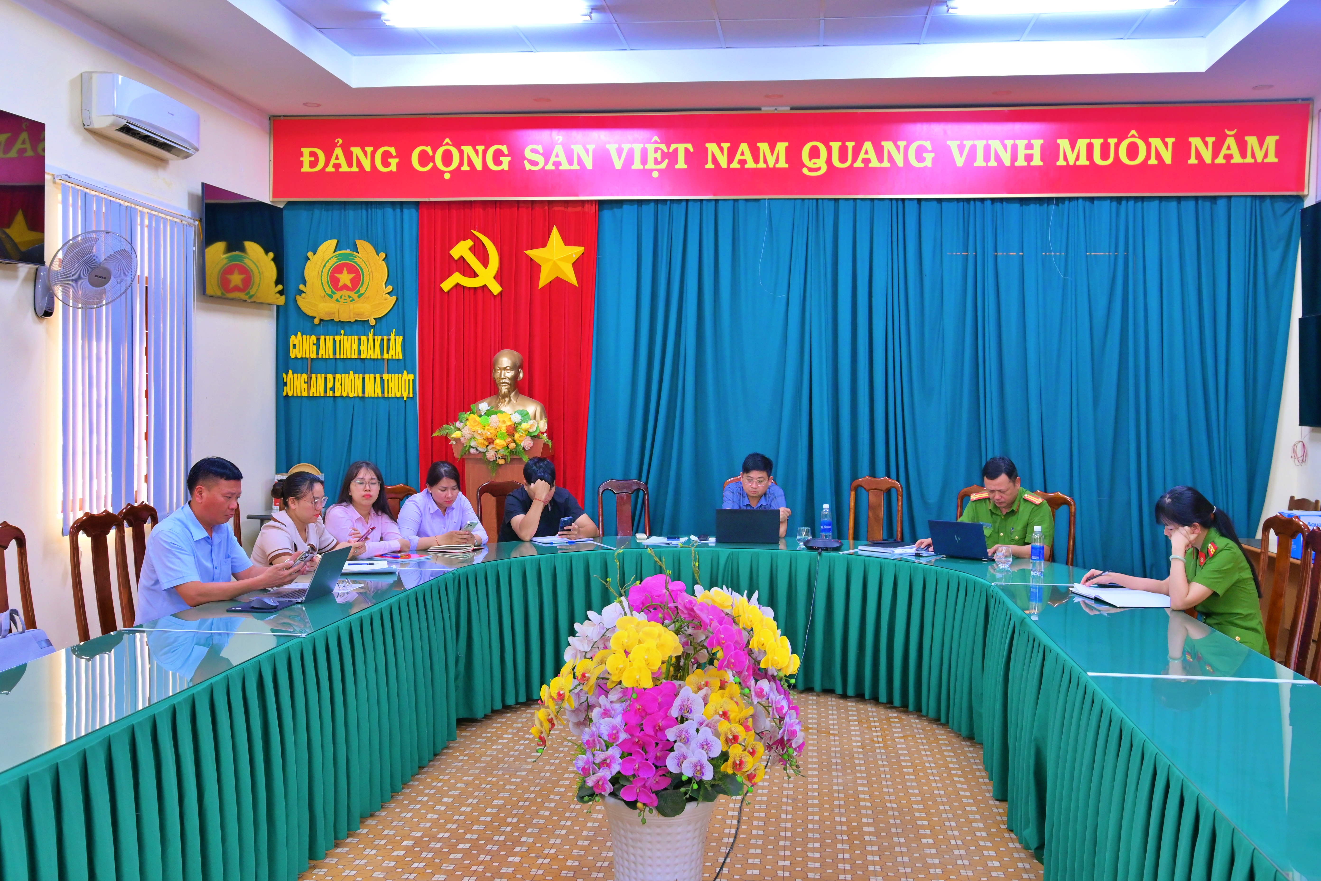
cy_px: 440
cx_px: 660
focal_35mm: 36
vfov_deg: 36.9
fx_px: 1321
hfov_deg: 53.1
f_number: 4
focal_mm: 24
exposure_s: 1/60
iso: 1250
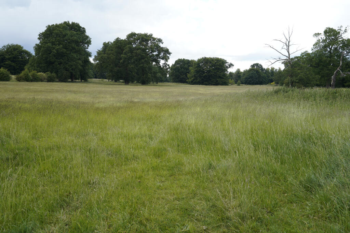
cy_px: 116
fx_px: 321
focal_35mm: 33
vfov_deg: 40.0
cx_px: 175
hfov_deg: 57.2
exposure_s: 1/100
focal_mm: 33
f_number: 6.3
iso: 100
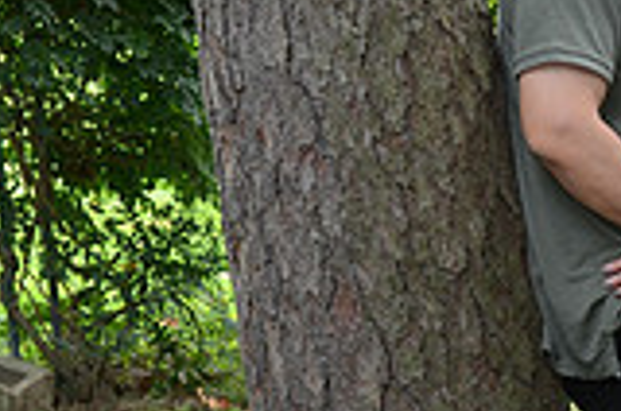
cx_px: 869
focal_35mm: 141
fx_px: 2427
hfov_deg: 13.9
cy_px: 264
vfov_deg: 9.7
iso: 500
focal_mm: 26
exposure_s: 1/125
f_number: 5.6
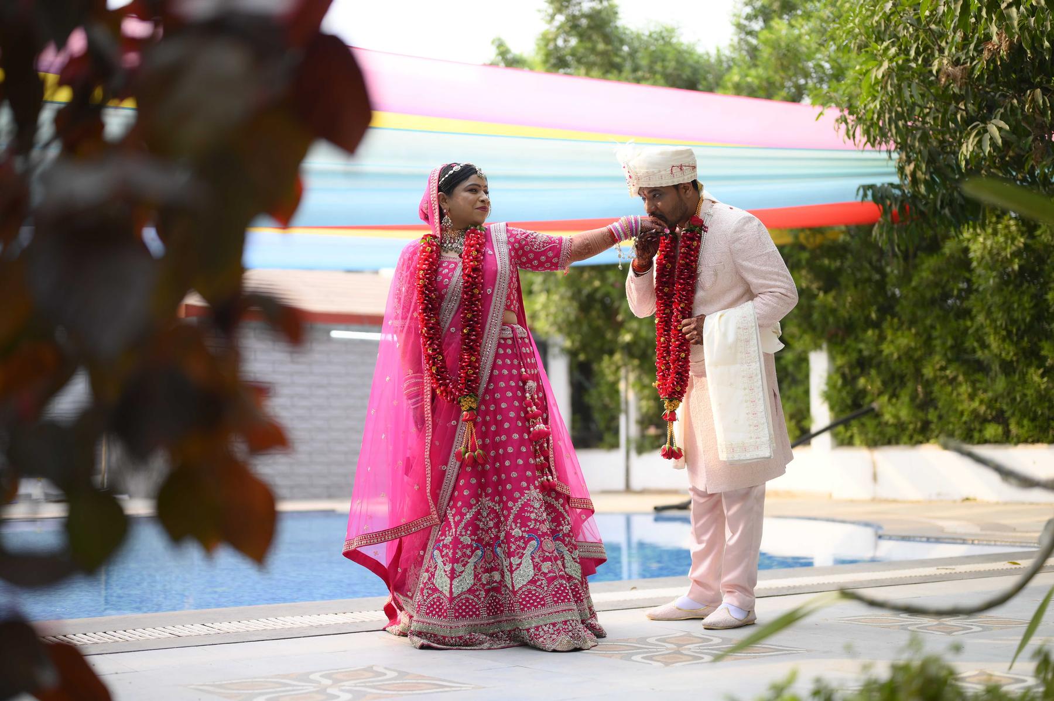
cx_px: 527
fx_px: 1463
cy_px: 350
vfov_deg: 27.0
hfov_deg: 39.6
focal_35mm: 50
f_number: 1.8
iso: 160
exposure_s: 1/800
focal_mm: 50
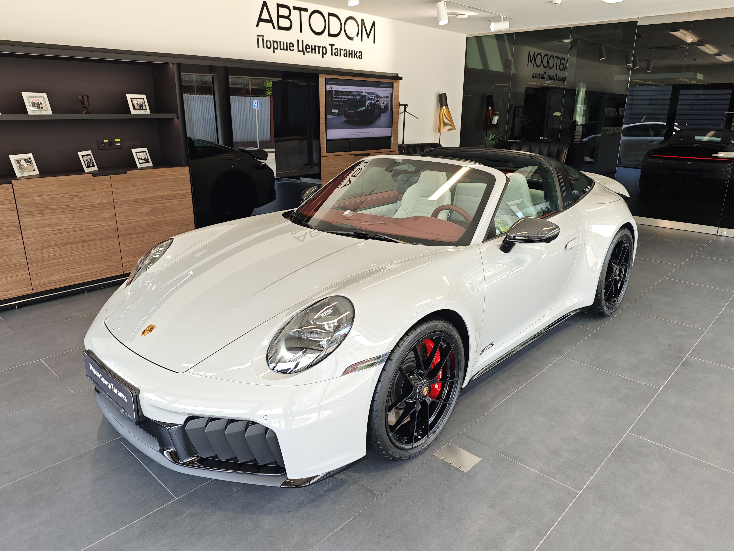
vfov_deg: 58.9
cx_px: 367
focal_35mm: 23
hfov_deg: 73.9
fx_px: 488
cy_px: 276
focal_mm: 6.55
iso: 50
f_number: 1.6
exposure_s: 1/100
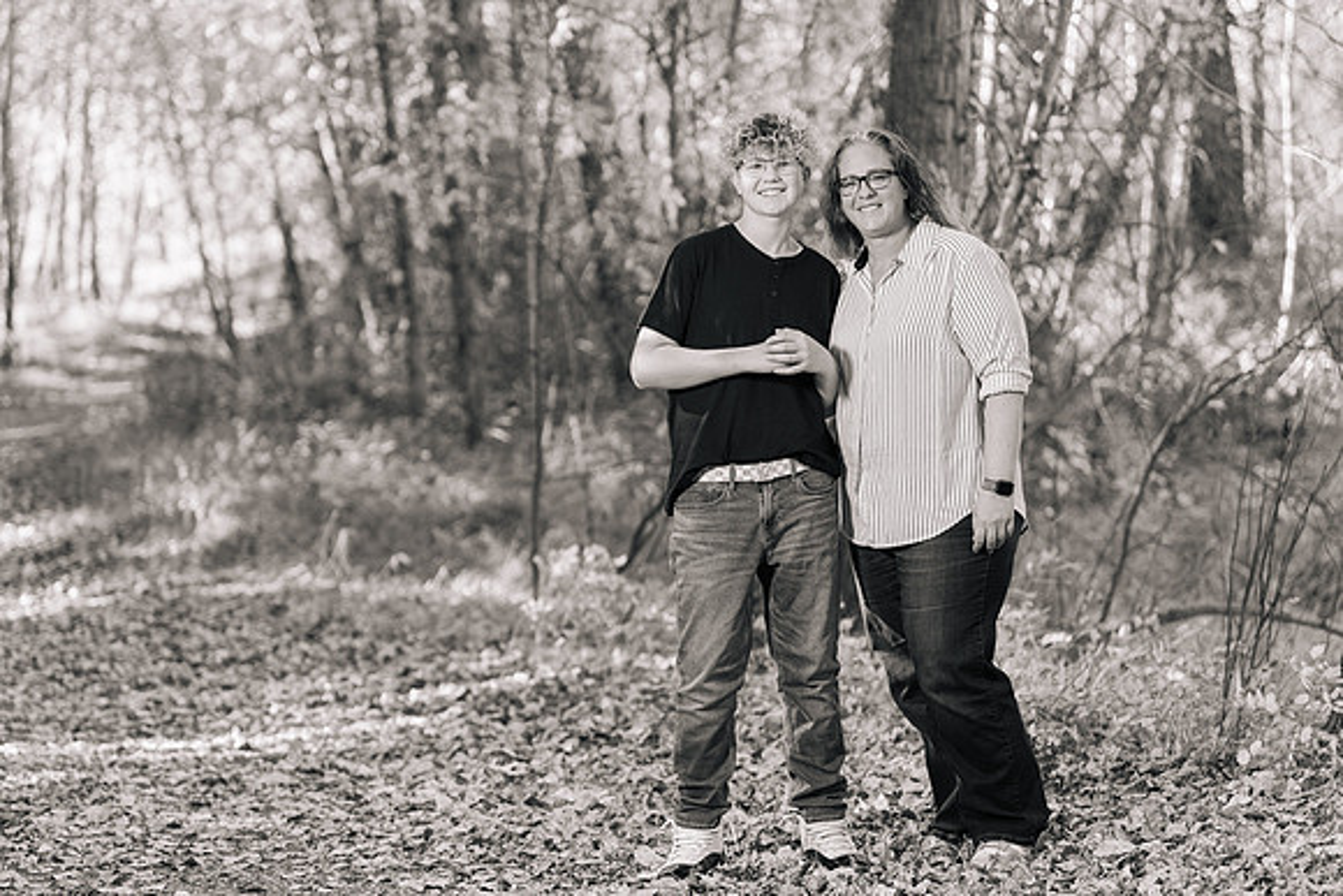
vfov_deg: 13.8
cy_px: 448
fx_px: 3694
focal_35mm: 99
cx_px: 672
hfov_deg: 20.6
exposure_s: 1/200
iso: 125
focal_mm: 99
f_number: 2.8
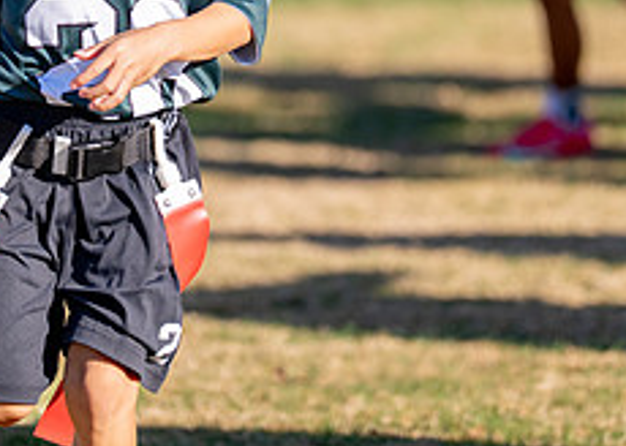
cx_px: 204
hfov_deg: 3.4
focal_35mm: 602
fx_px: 10697
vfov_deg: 2.4
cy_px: 11
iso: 200
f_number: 2.8
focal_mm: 200
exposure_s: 1/2500
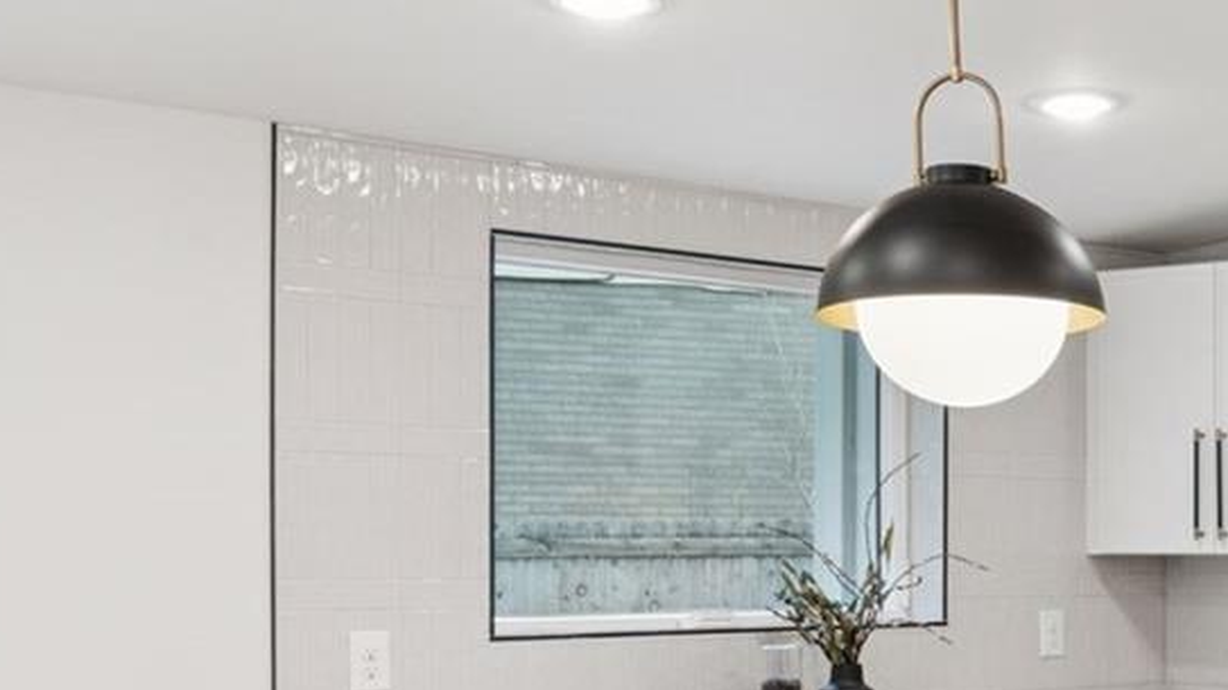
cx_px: 1744
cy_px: 570
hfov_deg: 24.5
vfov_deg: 16.8
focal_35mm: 71
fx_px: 2311
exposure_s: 1/15
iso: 400
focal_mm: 23
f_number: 9
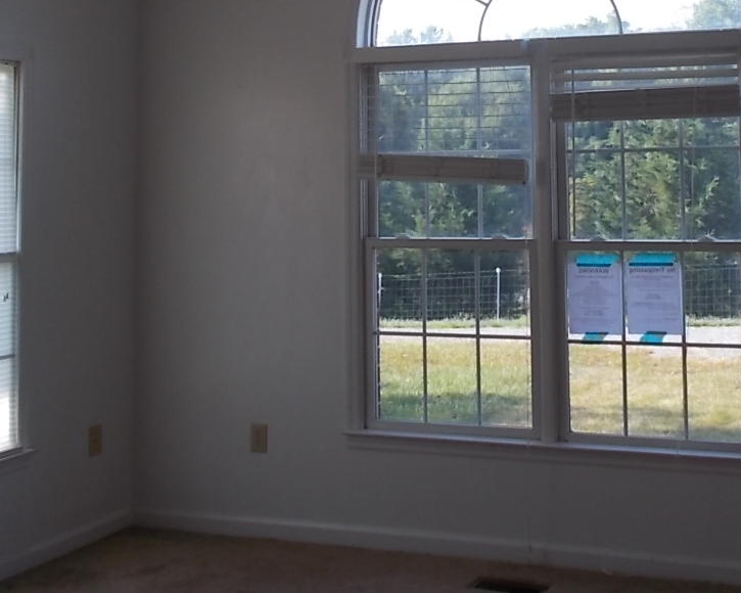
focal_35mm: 56
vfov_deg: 26.3
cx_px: 499
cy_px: 67
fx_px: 1228
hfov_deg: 33.3
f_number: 3.2
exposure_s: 1/125
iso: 80
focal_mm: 4.6
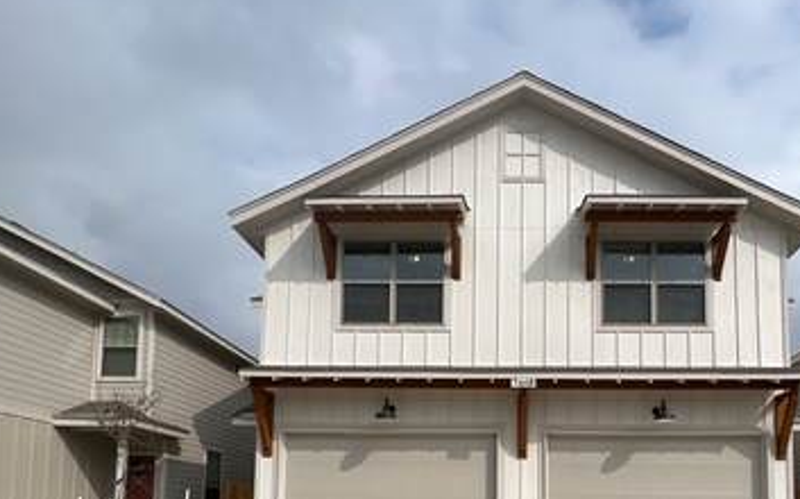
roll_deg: -0.8
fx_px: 545
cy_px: 479
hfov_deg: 71.2
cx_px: 508
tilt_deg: +2.3
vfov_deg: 43.4
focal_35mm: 25
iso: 40
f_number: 1.8
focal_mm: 1.57
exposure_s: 1/4386
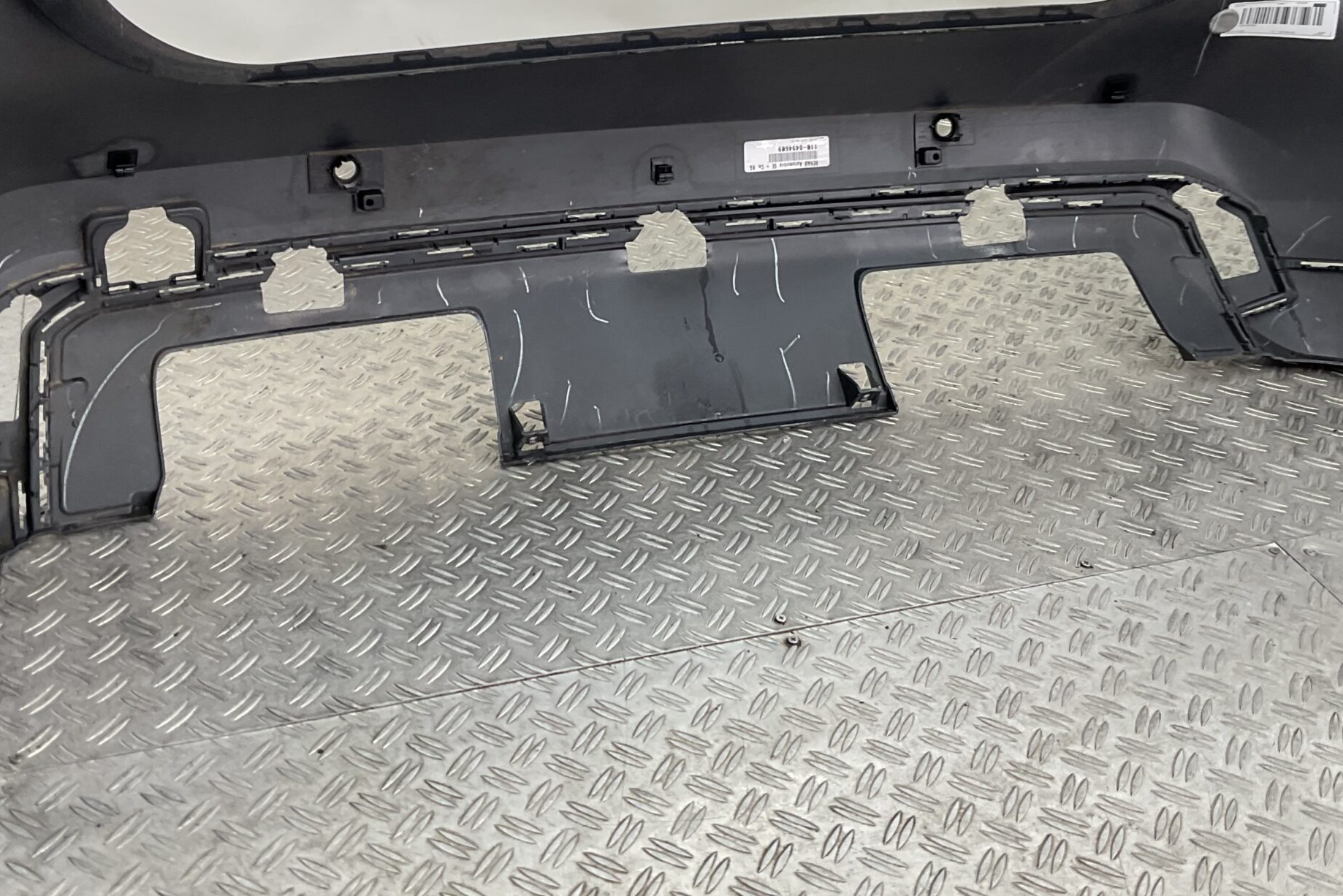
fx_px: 1567
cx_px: 665
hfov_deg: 46.4
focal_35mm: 42
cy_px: 293
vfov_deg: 31.6
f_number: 1.8
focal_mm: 3
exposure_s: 1/120
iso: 25
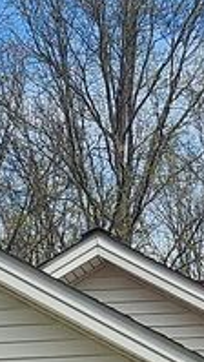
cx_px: 274
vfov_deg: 10.6
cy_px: 529
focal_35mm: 197
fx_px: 1894
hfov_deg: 6.1
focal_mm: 5
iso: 50
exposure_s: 1/5214
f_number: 1.8
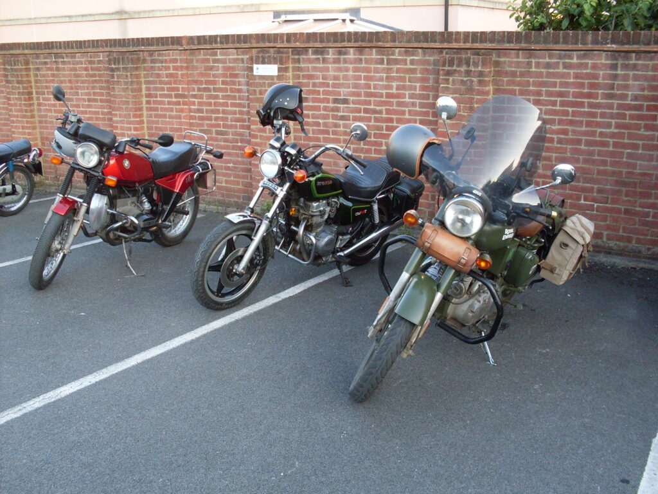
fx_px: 722
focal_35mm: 38
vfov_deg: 37.7
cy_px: 247
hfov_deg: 49.0
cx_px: 329
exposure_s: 1/90
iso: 100
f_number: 2.8
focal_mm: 6.3
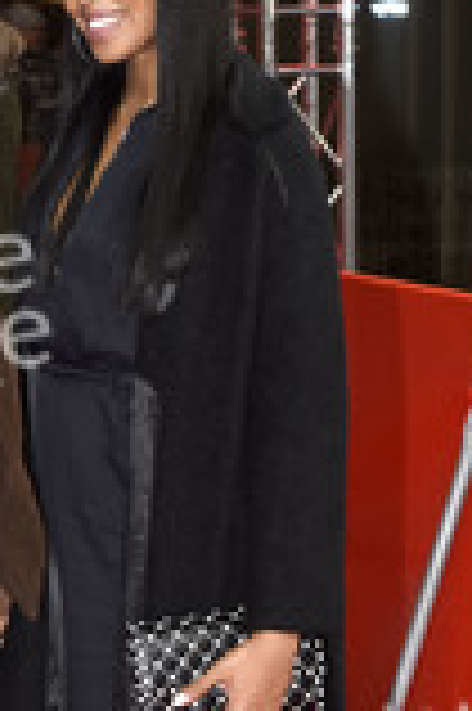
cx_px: -49
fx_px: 2996
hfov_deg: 8.9
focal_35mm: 152
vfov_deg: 13.5
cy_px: 567
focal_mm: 40
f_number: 5.6
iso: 1000
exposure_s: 1/125
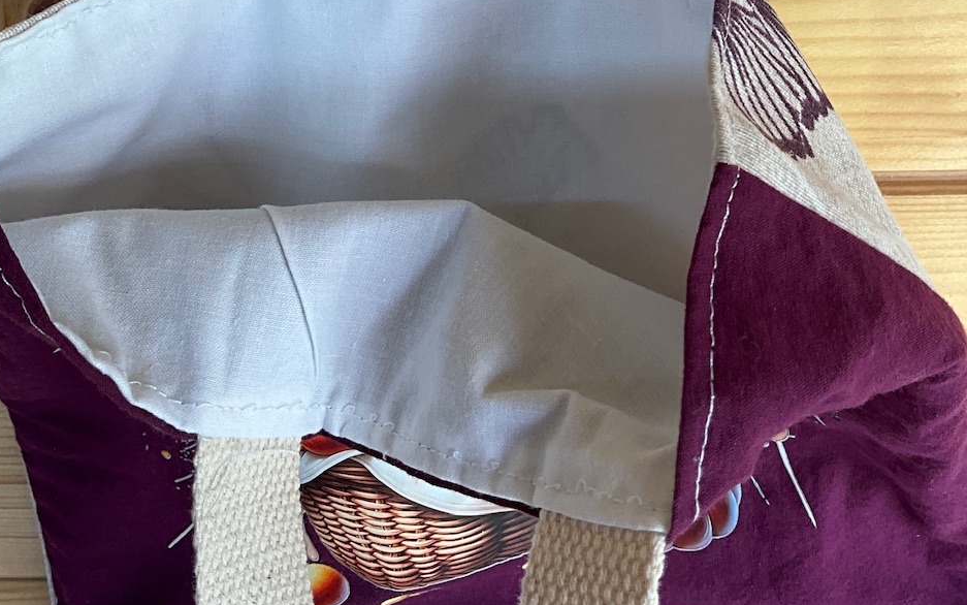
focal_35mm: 42
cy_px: 4
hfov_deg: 47.2
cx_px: 488
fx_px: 1107
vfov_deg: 28.7
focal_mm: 3
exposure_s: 1/100
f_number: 1.8
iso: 40
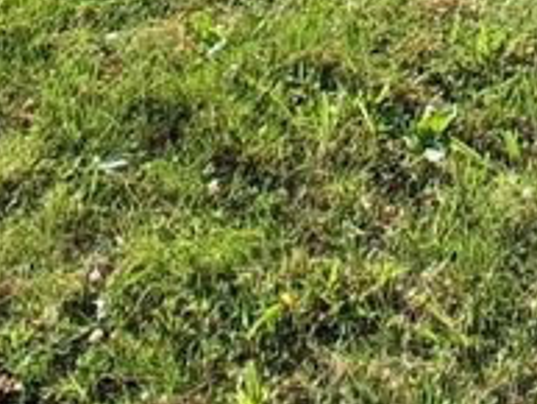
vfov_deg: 12.0
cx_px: 523
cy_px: -663
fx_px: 1397
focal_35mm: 90
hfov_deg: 21.1
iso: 50
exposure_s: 1/1770
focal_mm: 1.4
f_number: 2.2
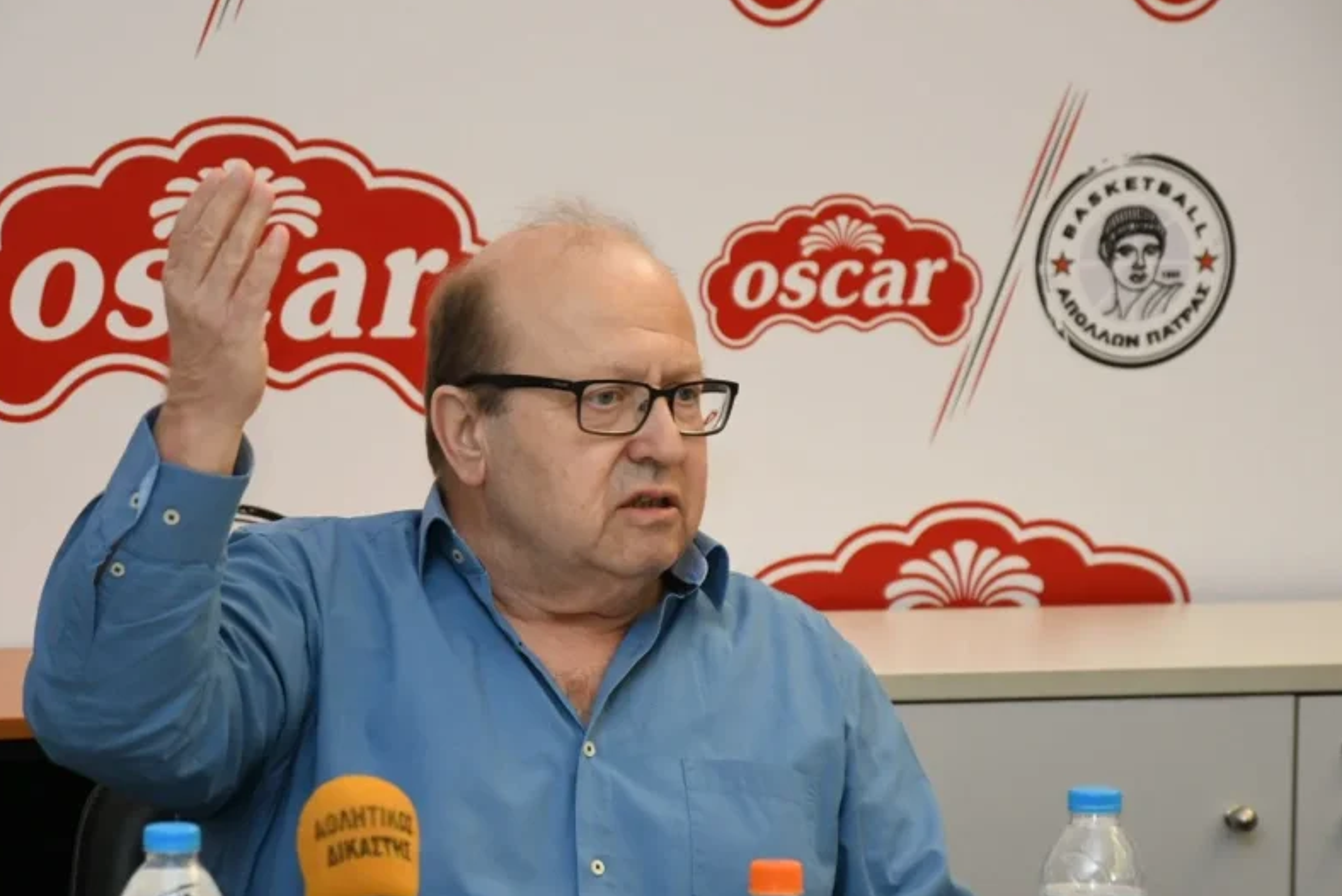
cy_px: 568
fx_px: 7607
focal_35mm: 204
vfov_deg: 6.7
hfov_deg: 10.1
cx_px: 589
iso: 1000
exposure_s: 1/125
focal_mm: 105
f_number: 5.6
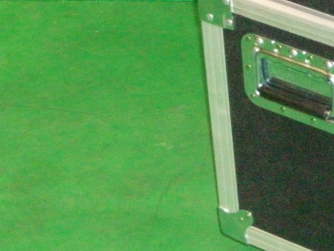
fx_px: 1456
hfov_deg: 12.1
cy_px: 9
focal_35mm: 151
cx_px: 582
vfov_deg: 9.8
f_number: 3.2
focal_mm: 7.1
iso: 320
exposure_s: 1/65.1
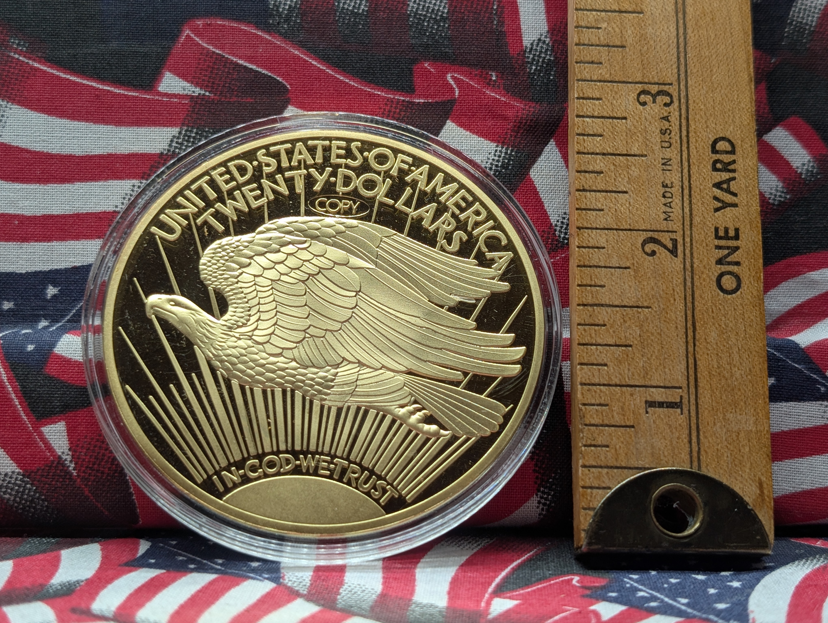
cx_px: 414
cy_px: 312
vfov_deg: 29.7
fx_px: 1174
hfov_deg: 38.9
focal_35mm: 49
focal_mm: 6.9
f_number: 1.68
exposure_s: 1/39.7
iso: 19
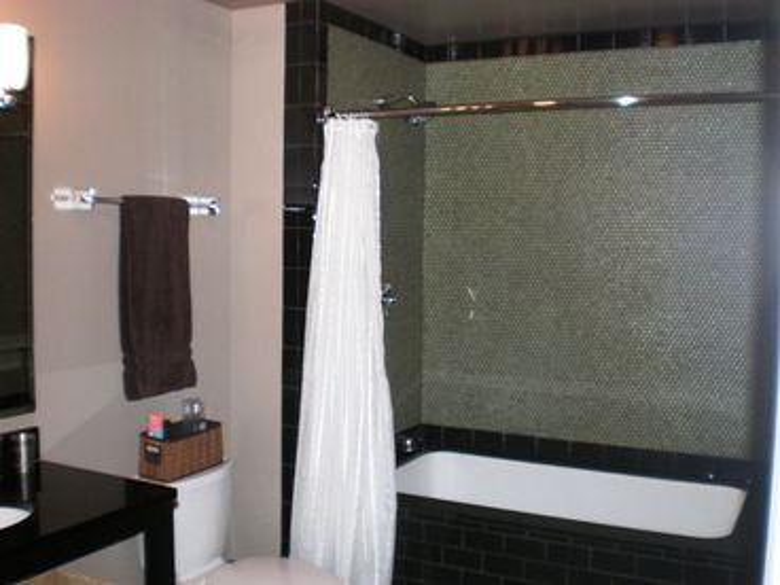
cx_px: 390
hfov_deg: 49.0
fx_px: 856
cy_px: 292
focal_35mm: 38
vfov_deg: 37.7
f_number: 3.1
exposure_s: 1/60
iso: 260
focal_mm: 6.3
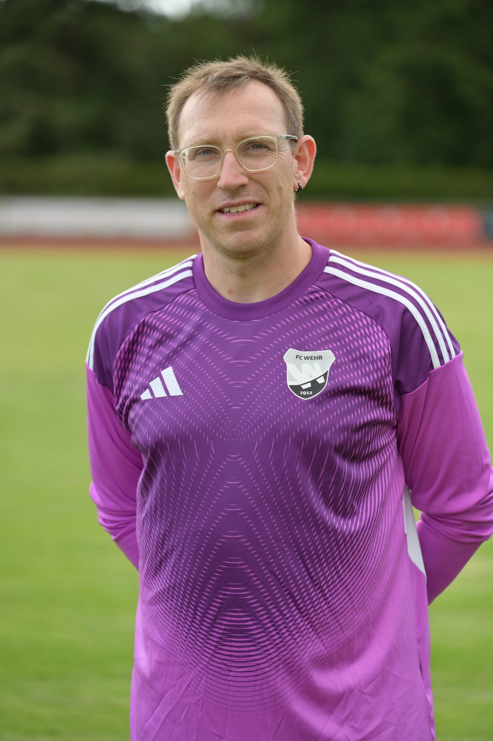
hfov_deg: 11.6
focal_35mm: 118
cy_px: 365
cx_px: 243
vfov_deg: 17.4
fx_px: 2428
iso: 400
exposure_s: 1/2000
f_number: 3.2
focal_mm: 116
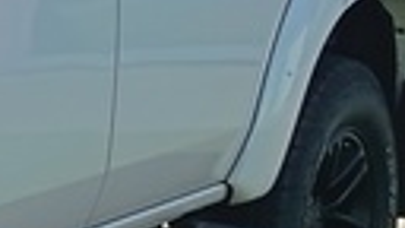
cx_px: -611
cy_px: 48
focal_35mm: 209
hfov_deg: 9.1
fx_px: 2244
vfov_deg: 5.8
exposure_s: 1/1047
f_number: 1.75
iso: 100
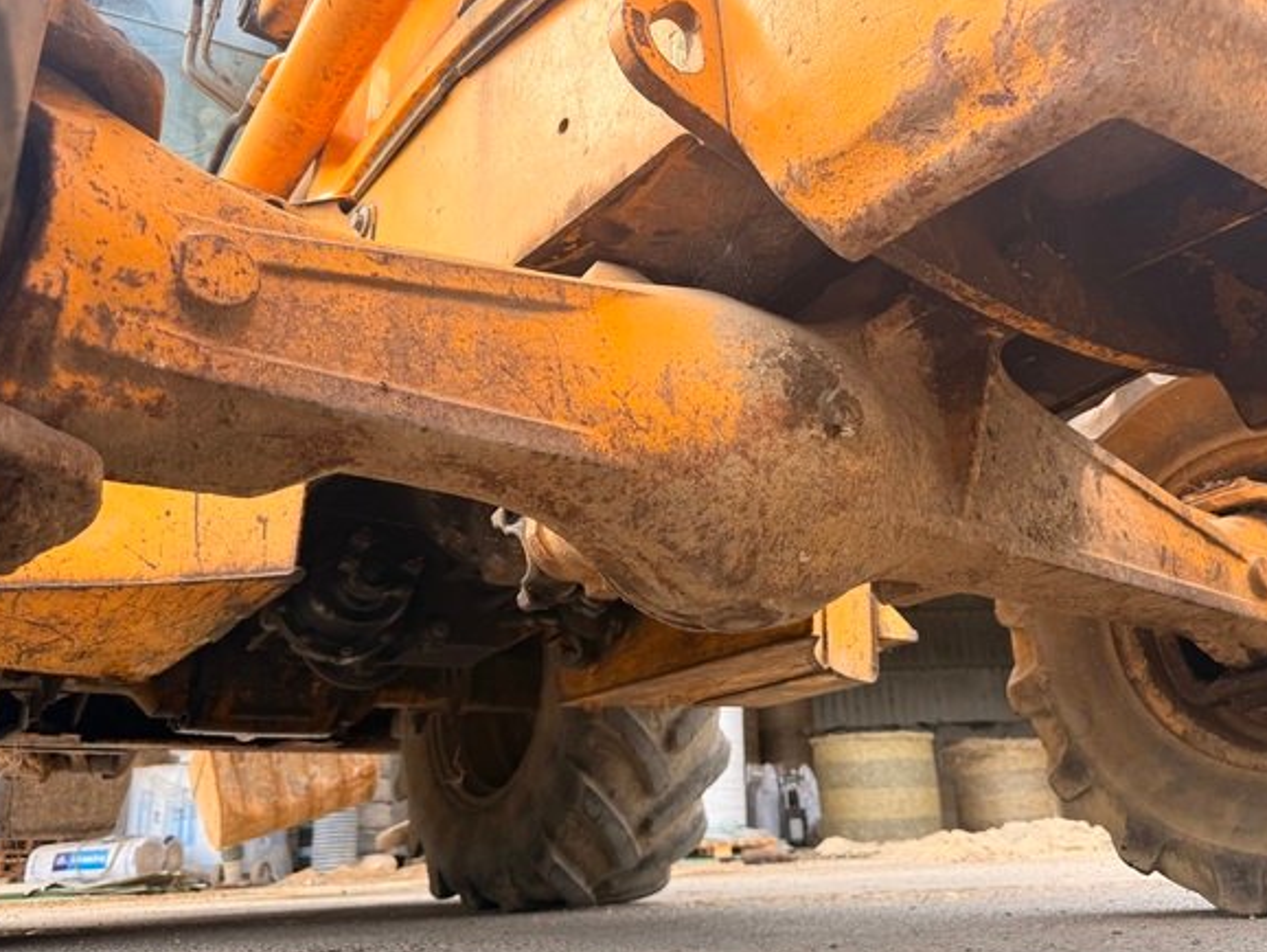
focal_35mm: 27
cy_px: 496
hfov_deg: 65.2
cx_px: 682
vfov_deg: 51.4
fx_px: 989
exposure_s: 1/445
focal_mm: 6.76
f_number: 1.78
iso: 80
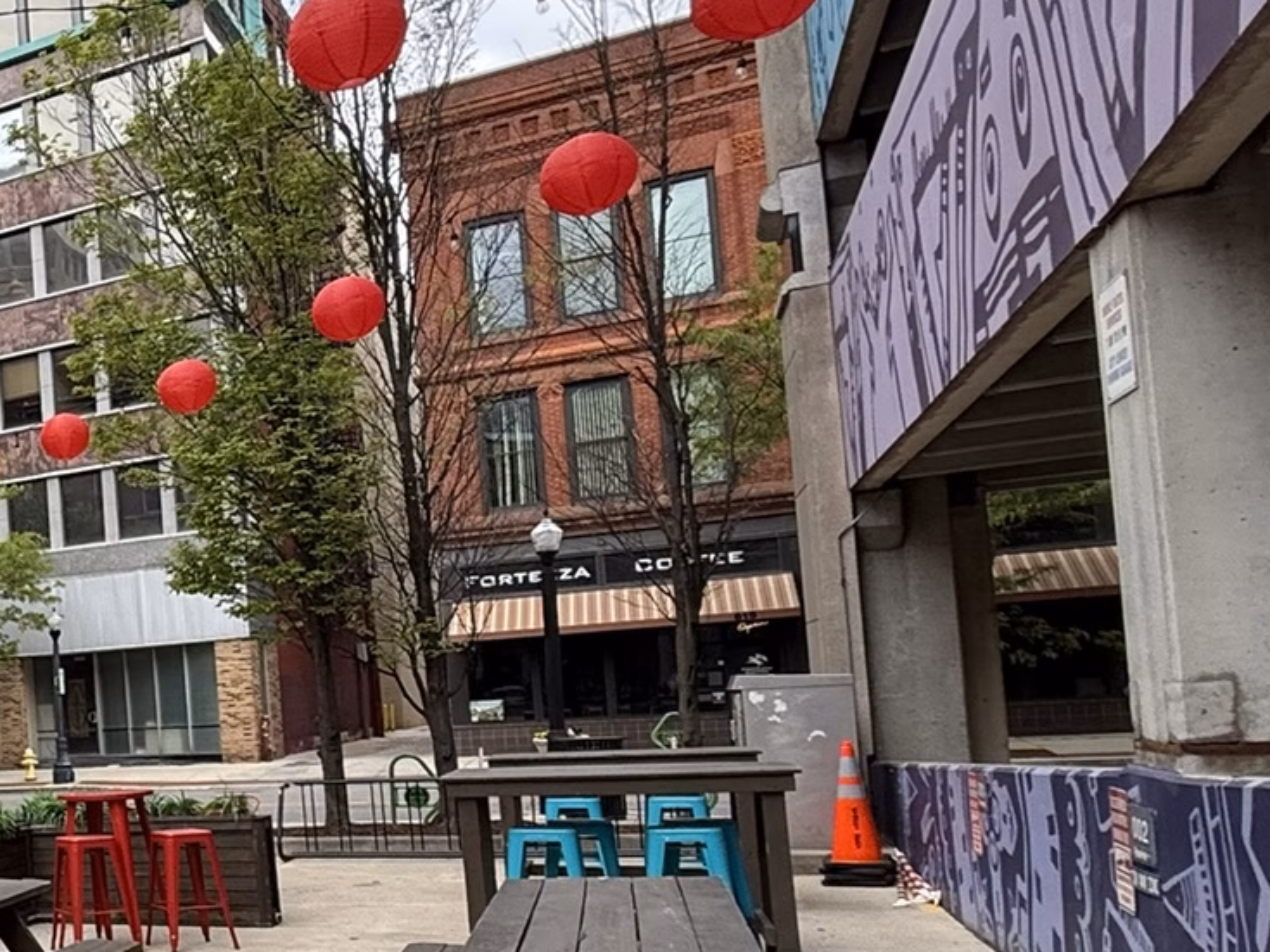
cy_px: 695
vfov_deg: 36.1
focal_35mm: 39
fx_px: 1431
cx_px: -475
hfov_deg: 32.3
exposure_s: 1/393
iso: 64
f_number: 2.2
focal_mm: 2.22
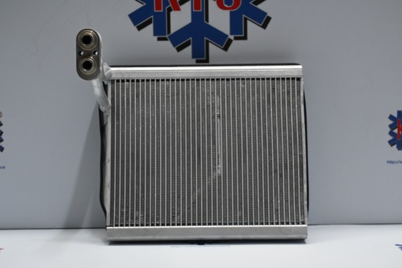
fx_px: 636
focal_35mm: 57
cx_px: 201
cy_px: 134
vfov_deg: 23.8
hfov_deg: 35.1
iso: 900
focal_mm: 38
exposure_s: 1/60
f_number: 5.6
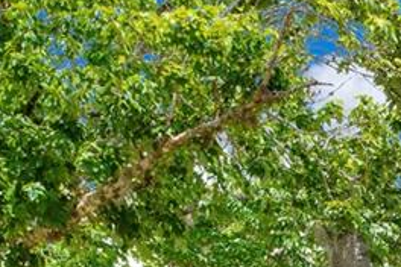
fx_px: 1080
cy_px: 620
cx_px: 849
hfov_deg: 15.6
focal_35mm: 97
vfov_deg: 11.8
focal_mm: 16
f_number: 10
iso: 100
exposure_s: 1/160
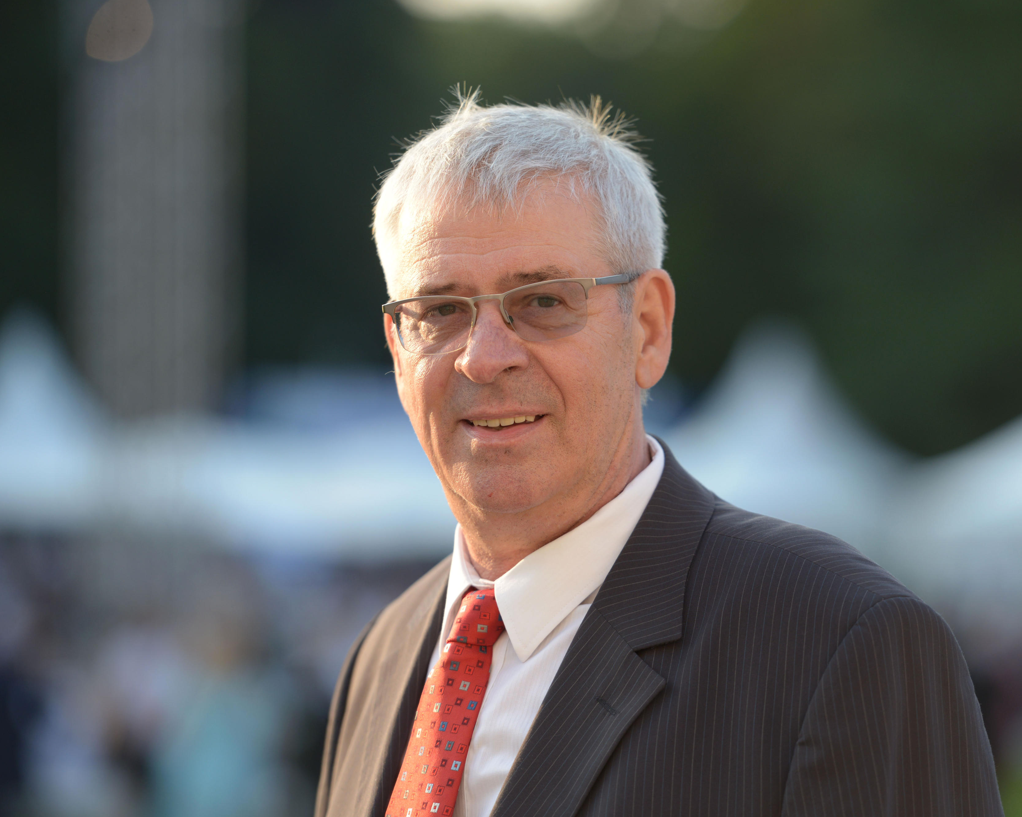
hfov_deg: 9.8
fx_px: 5989
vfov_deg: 7.8
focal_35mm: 198
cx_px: 573
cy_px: 410
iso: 320
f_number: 2.8
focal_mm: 175
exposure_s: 1/1000
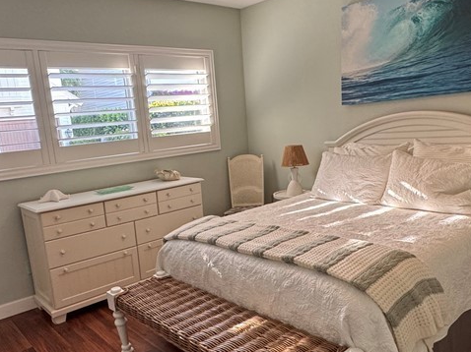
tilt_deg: -12.3
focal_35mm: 30
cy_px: 209
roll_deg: +4.8
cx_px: 201
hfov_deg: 59.7
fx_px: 408
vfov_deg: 46.5
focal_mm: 2.22
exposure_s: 1/120
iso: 250
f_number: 2.2
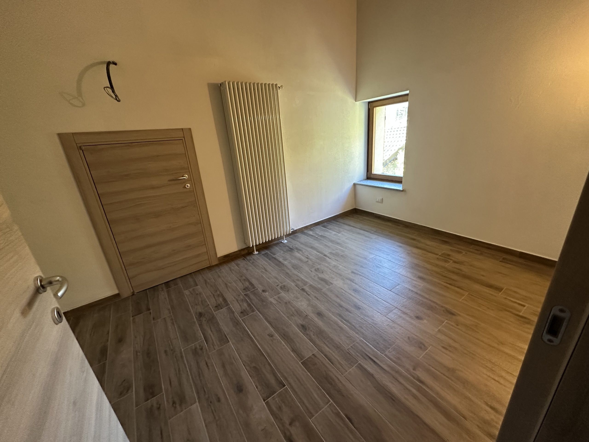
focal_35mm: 14
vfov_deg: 85.7
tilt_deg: -17.8
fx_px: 238
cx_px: 294
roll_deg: +5.4
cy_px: 221
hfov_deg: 102.1
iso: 400
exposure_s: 1/50
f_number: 2.2
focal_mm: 2.22
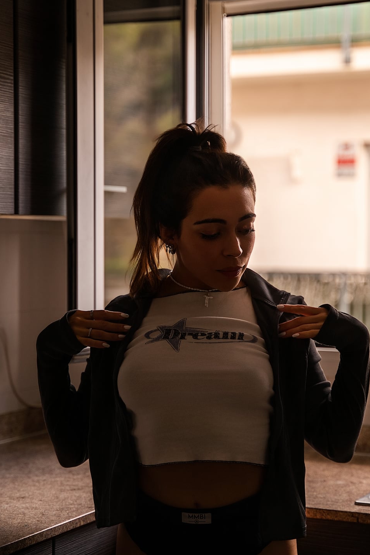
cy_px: 286
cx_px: 229
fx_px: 1264
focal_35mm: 82
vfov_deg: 24.8
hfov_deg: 16.6
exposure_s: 1/250
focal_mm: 61
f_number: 2.8
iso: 50
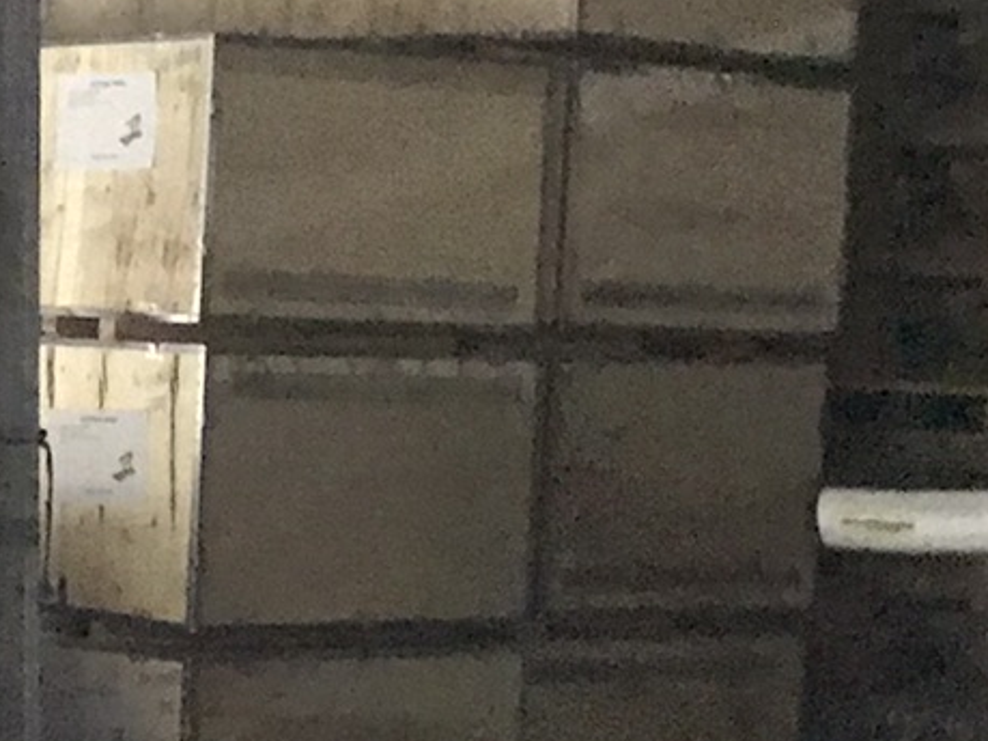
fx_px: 3567
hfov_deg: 13.5
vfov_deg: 11.8
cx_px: -973
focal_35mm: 125
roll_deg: -0.6
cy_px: 463
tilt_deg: -2.1
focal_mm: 3.99
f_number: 1.8
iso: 160
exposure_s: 1/4
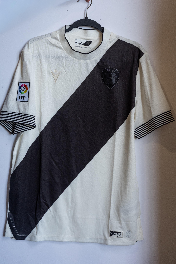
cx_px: 88
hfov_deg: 25.5
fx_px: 389
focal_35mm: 53
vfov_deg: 37.5
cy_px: 132
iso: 1250
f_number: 3.5
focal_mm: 53
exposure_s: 1/250
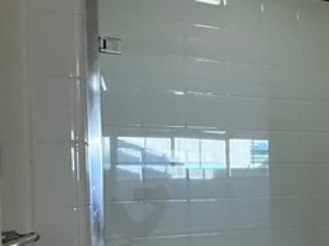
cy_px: 190
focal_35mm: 61
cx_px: 588
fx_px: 579
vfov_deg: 23.7
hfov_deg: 21.3
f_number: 2.2
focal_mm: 2.22
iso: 250
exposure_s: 1/120
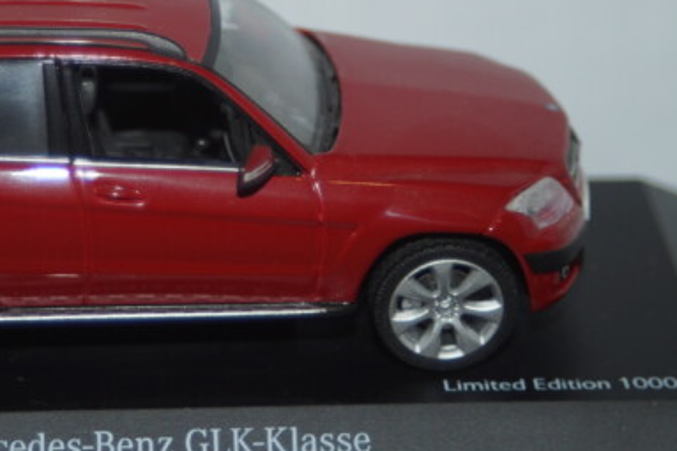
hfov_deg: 14.5
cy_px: 164
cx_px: 156
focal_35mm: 141
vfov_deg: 9.7
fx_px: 2650
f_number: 5.6
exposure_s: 1/60
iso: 200
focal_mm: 60
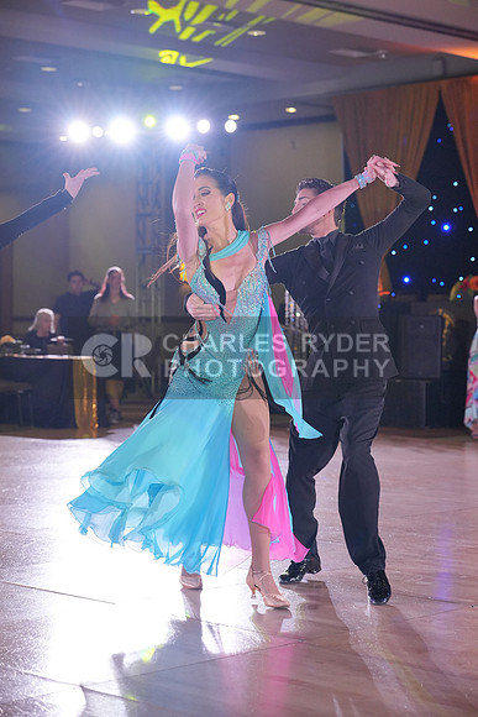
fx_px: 1493
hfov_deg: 18.2
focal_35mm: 75
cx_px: 239
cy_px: 358
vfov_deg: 27.0
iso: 2500
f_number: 4
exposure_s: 1/500
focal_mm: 75
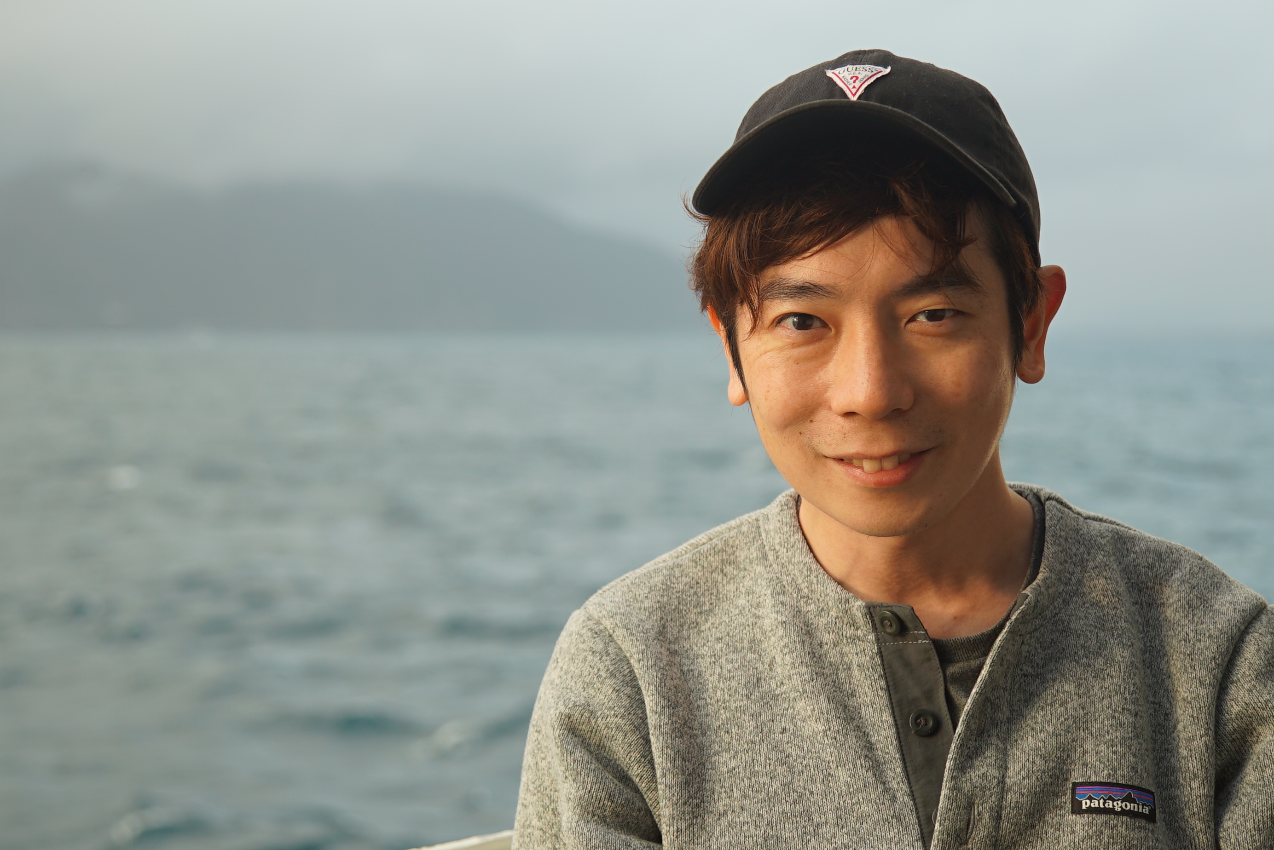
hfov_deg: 24.8
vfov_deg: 16.7
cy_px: 425
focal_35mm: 82
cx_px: 637
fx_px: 2903
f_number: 4
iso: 100
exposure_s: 1/160
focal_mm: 55
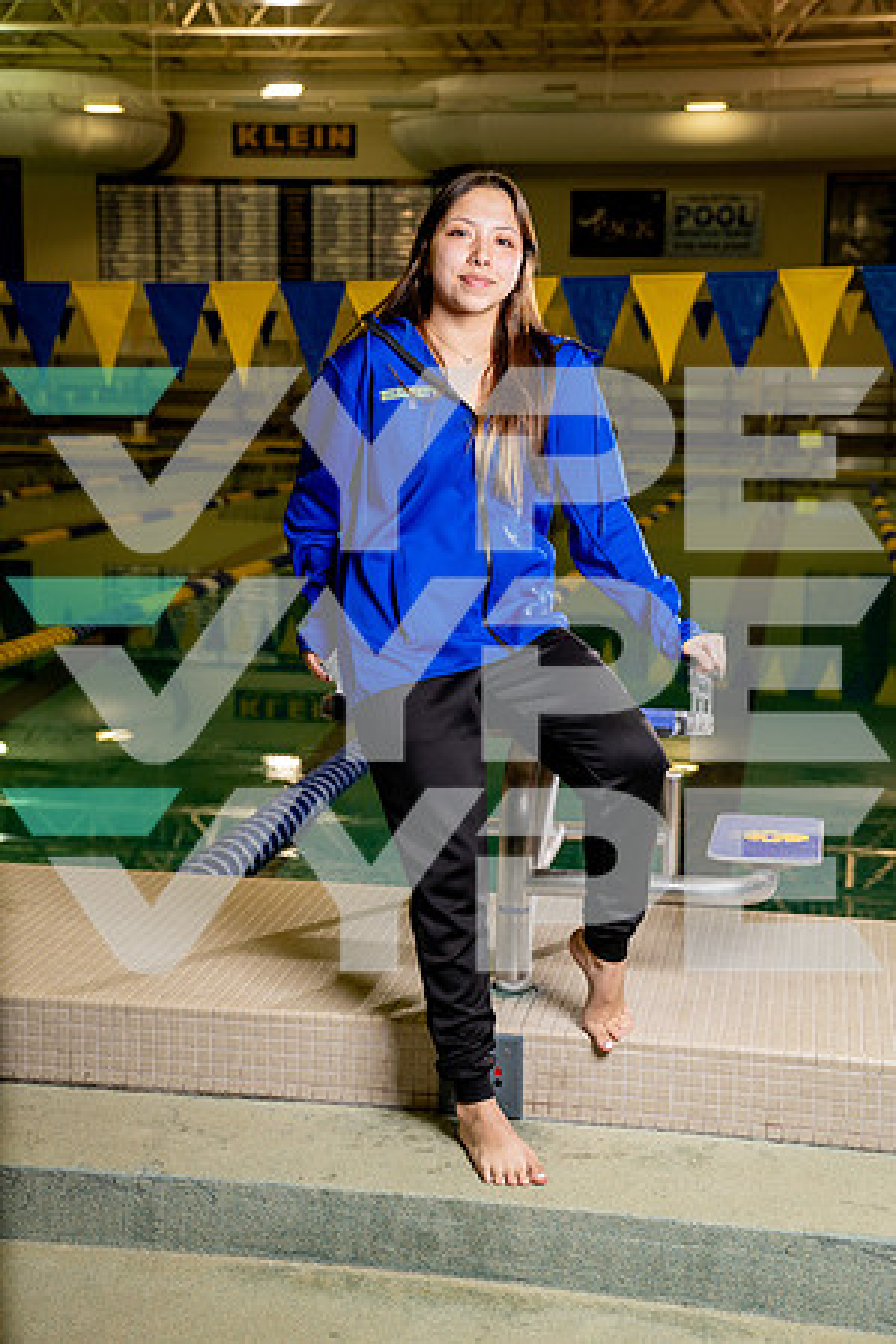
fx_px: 2016
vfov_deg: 36.9
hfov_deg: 25.1
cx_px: 448
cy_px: 672
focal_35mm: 54
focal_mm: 54
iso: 400
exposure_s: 1/200
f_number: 4
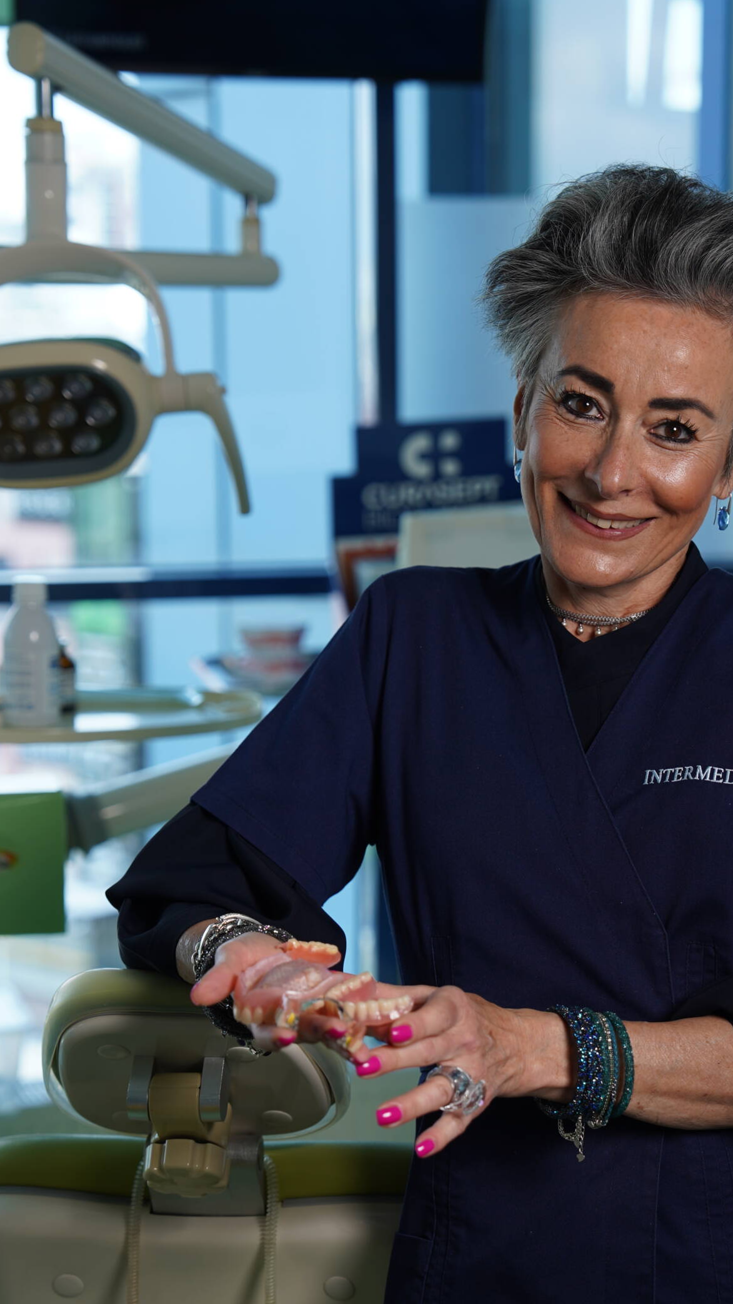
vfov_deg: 26.2
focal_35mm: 81
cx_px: 469
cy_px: 690
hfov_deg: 14.9
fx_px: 2799
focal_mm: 63
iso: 160
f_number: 3.5
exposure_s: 1/250
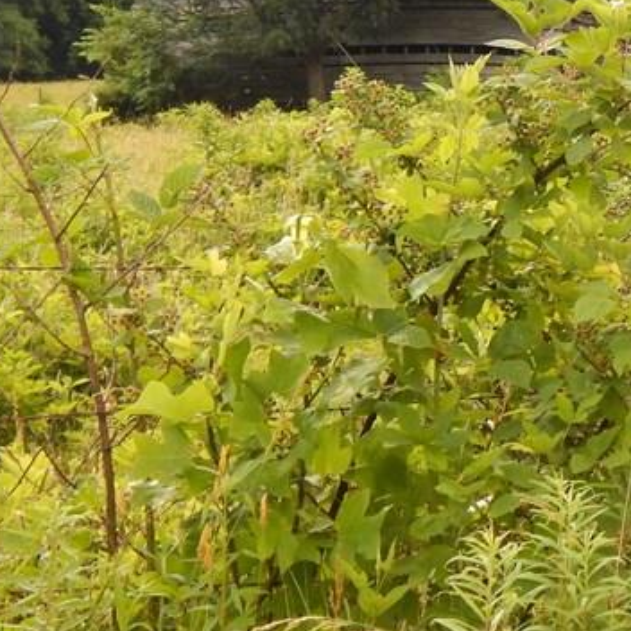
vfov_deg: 13.7
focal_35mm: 126
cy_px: 72
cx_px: 893
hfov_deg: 13.2
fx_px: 2599
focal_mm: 8.6
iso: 400
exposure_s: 1/640
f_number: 3.7
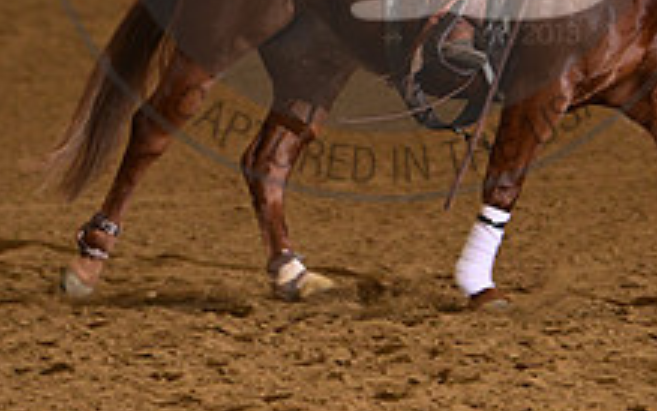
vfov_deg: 2.4
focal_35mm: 540
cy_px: -140
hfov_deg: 3.9
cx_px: 384
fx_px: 9671
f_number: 4
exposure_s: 1/200
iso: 2000
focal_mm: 200
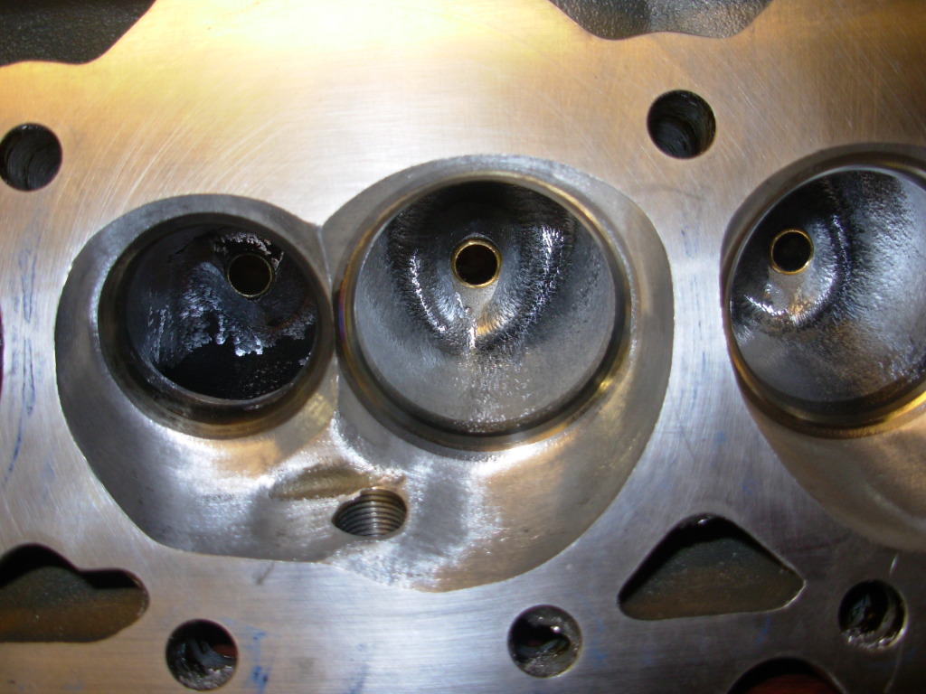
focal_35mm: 38
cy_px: 347
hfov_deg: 49.0
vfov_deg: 37.7
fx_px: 1017
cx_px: 463
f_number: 2.9
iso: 50
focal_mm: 6.3
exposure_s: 1/32
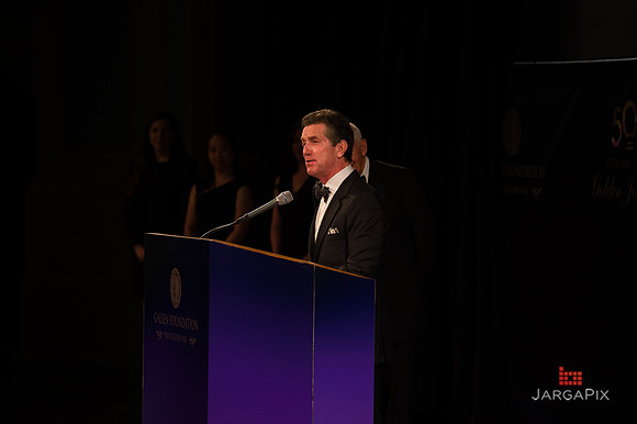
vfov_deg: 6.9
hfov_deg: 10.3
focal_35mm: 200
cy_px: 212
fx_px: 3537
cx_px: 318
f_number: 4
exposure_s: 1/200
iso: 1600
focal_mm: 200
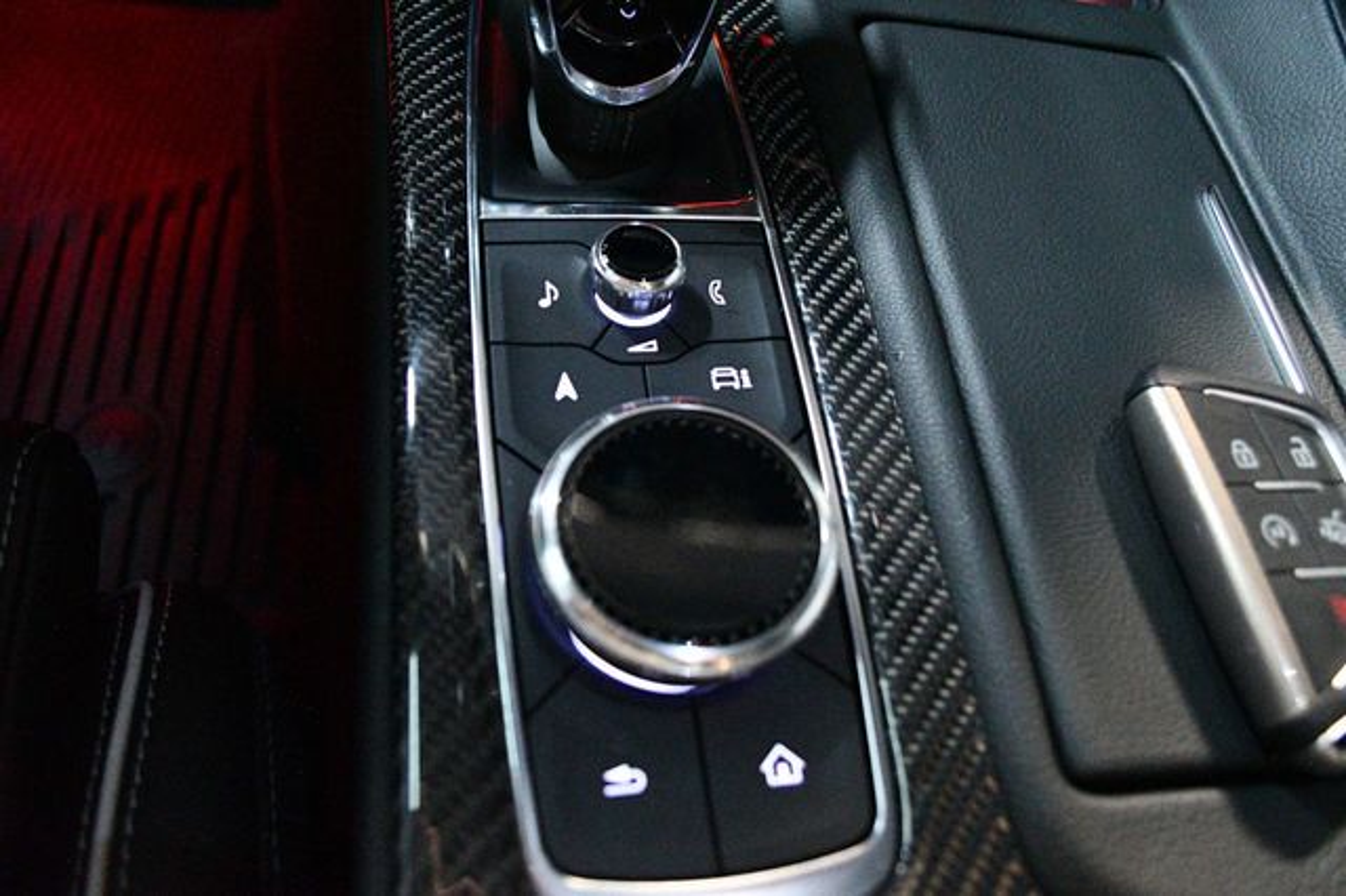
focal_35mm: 27
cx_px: 673
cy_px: 448
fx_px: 1009
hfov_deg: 67.4
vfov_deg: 47.9
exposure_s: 1/30
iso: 12800
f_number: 3.5
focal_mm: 18
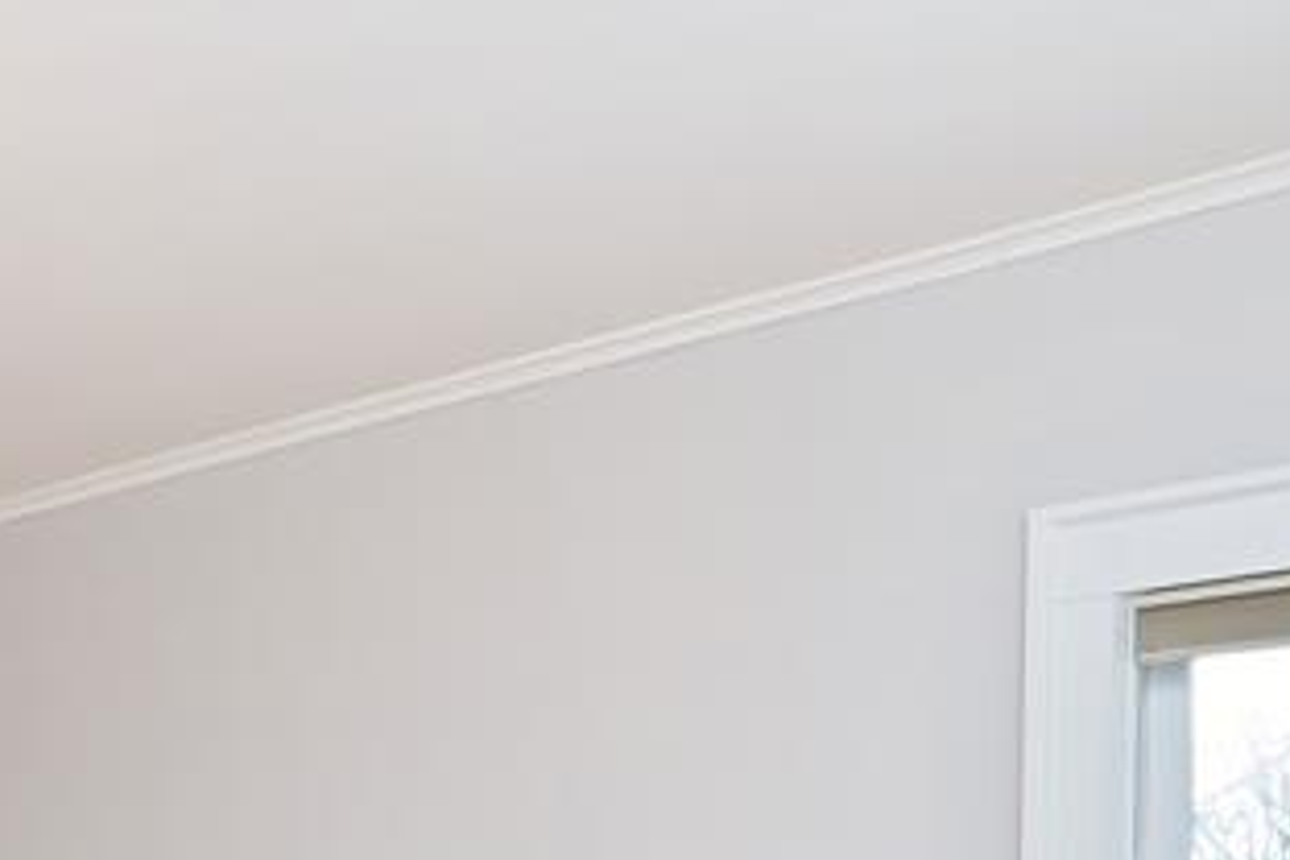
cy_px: 1058
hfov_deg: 38.3
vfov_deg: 25.8
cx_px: 21
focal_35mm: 46
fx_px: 1648
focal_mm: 14
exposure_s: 1/60
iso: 800
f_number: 11
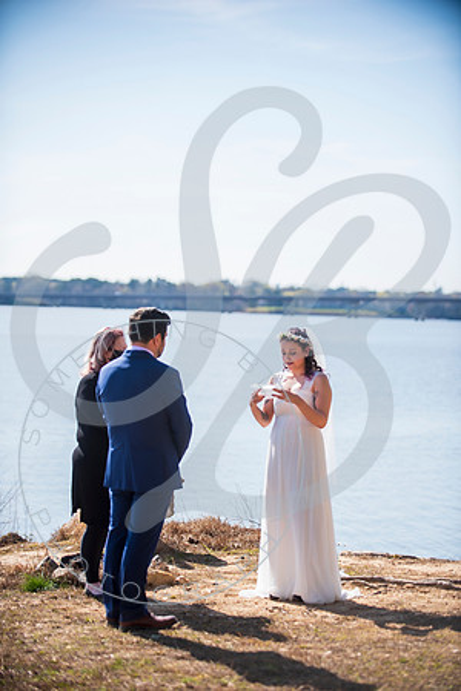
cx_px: 230
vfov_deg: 21.5
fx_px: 1825
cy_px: 346
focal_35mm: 95
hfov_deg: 14.4
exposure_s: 1/1000
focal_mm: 95
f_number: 2.8
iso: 100
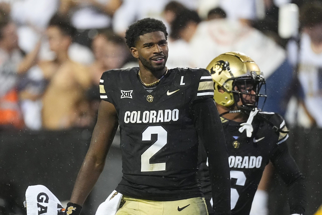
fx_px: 8057
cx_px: 161
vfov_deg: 1.5
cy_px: 108
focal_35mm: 900
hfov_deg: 2.3
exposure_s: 1/1250
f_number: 4
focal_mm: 600
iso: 6400
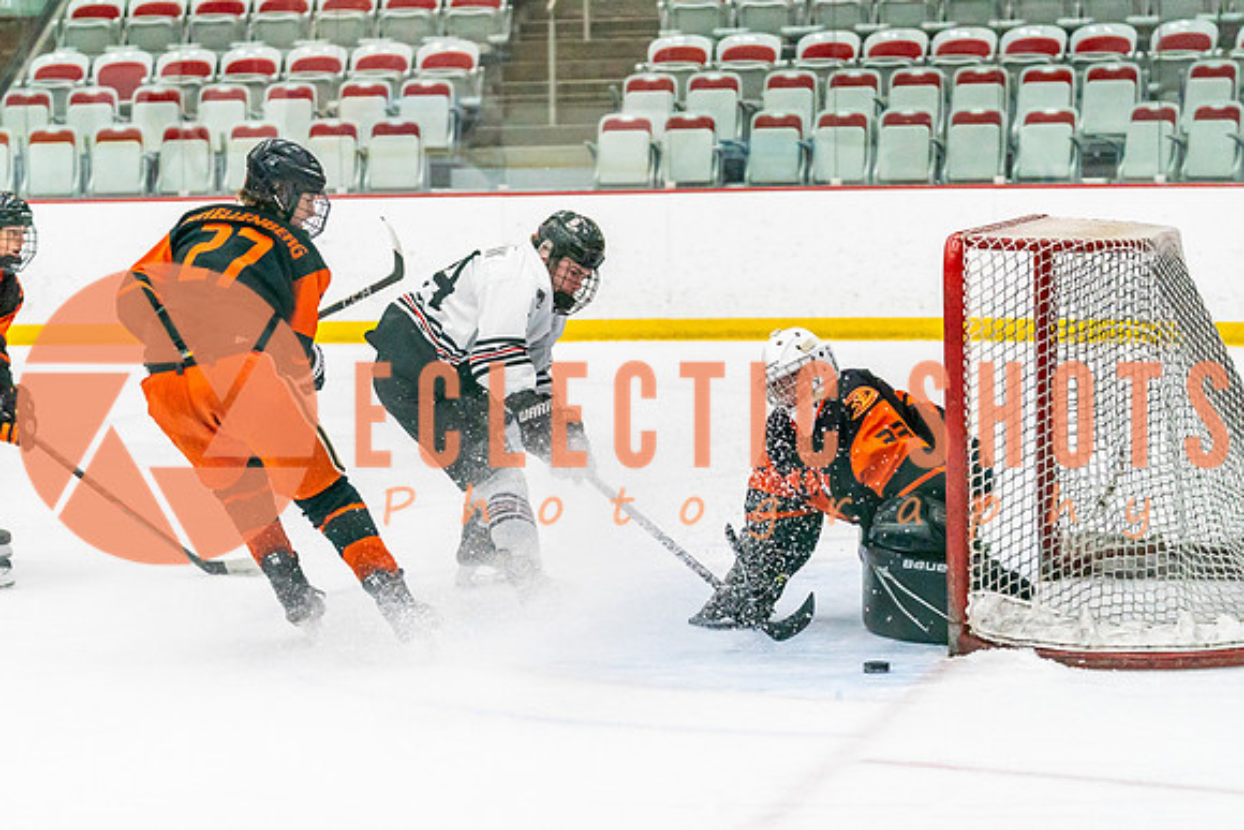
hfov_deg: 18.6
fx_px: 3792
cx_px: 555
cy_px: 512
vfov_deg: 12.5
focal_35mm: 110
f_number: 2.8
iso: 3200
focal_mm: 70
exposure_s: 1/1250
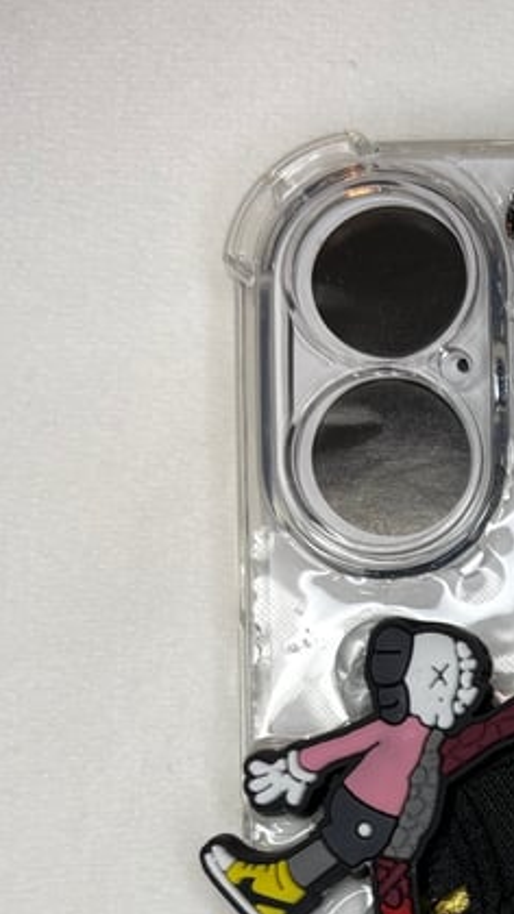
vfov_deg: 29.4
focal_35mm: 69
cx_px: 693
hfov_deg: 16.4
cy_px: 811
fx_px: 1673
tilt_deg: -86.1
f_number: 1.6
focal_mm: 5.96
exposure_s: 1/120
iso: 32
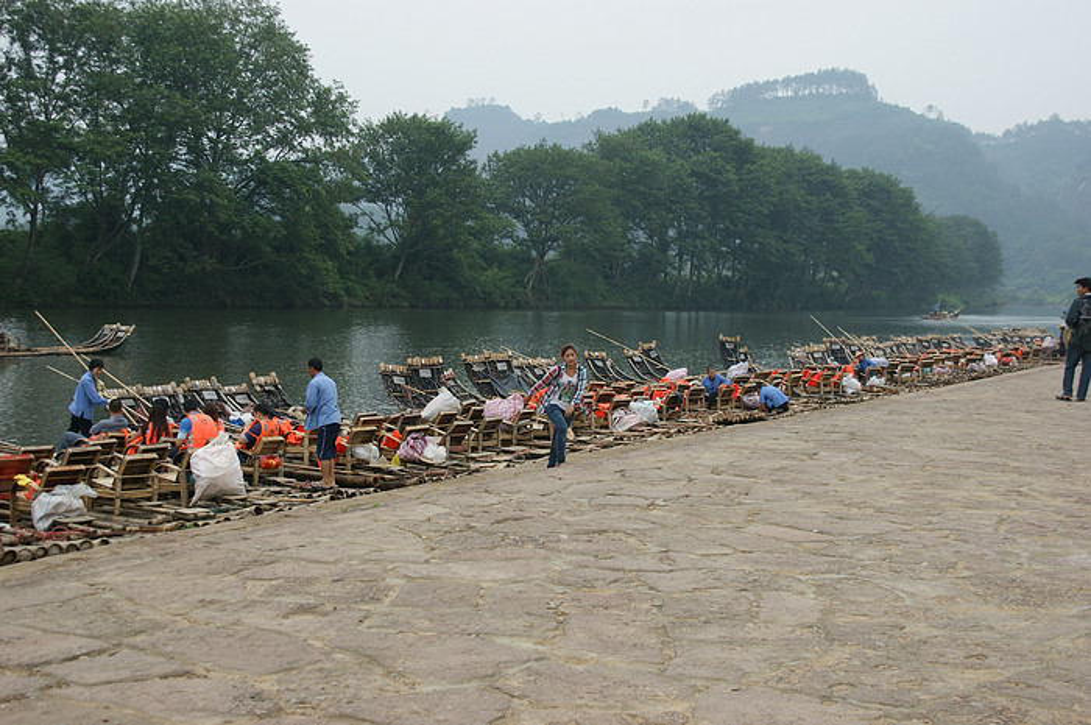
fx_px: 1271
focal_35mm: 42
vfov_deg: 31.8
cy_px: 362
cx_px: 546
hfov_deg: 46.4
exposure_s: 1/50
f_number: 6.3
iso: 250
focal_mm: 28
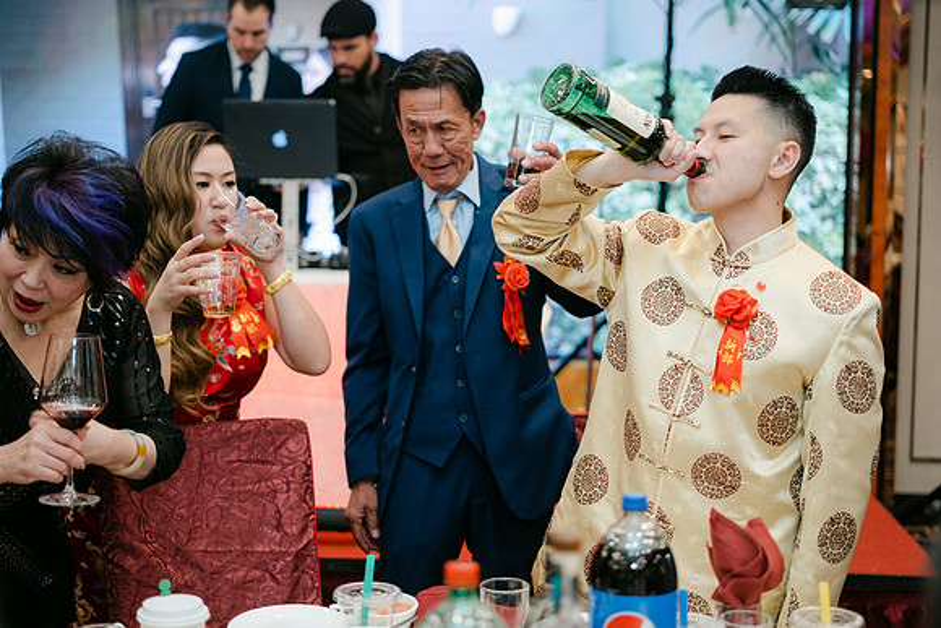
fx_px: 1339
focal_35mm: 51
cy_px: 314
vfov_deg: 26.4
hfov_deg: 38.7
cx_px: 482
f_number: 1.4
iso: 200
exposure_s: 1/125
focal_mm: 33
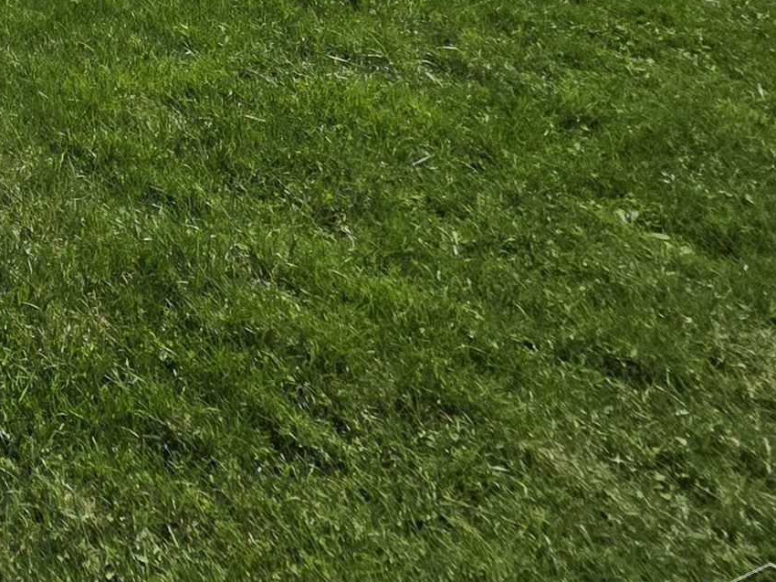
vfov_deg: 21.6
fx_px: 1053
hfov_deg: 24.2
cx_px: -538
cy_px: -431
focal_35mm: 47
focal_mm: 2.2
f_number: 1.9
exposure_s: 1/2945
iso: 40
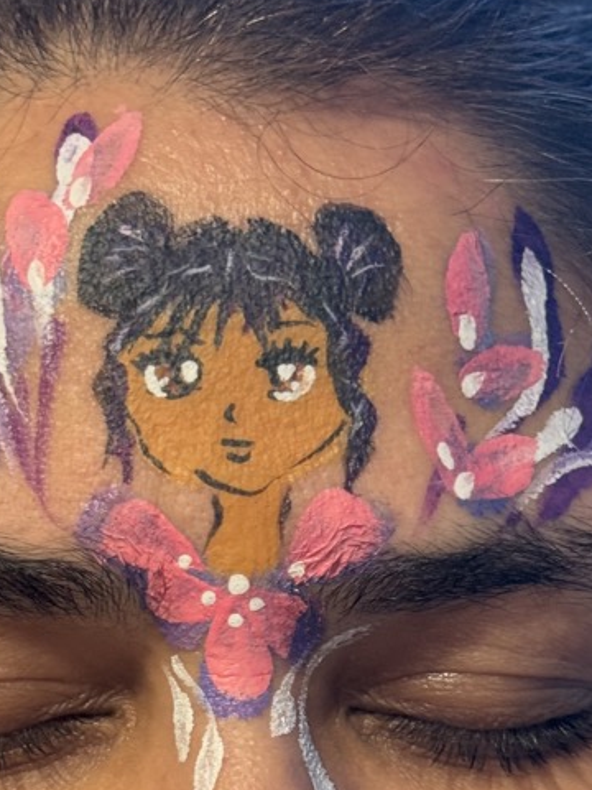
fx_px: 2736
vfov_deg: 16.2
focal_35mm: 120
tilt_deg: -35.5
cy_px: 703
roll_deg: -1.6
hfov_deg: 12.3
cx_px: 245
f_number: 1.78
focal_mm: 6.76
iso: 200
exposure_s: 1/40
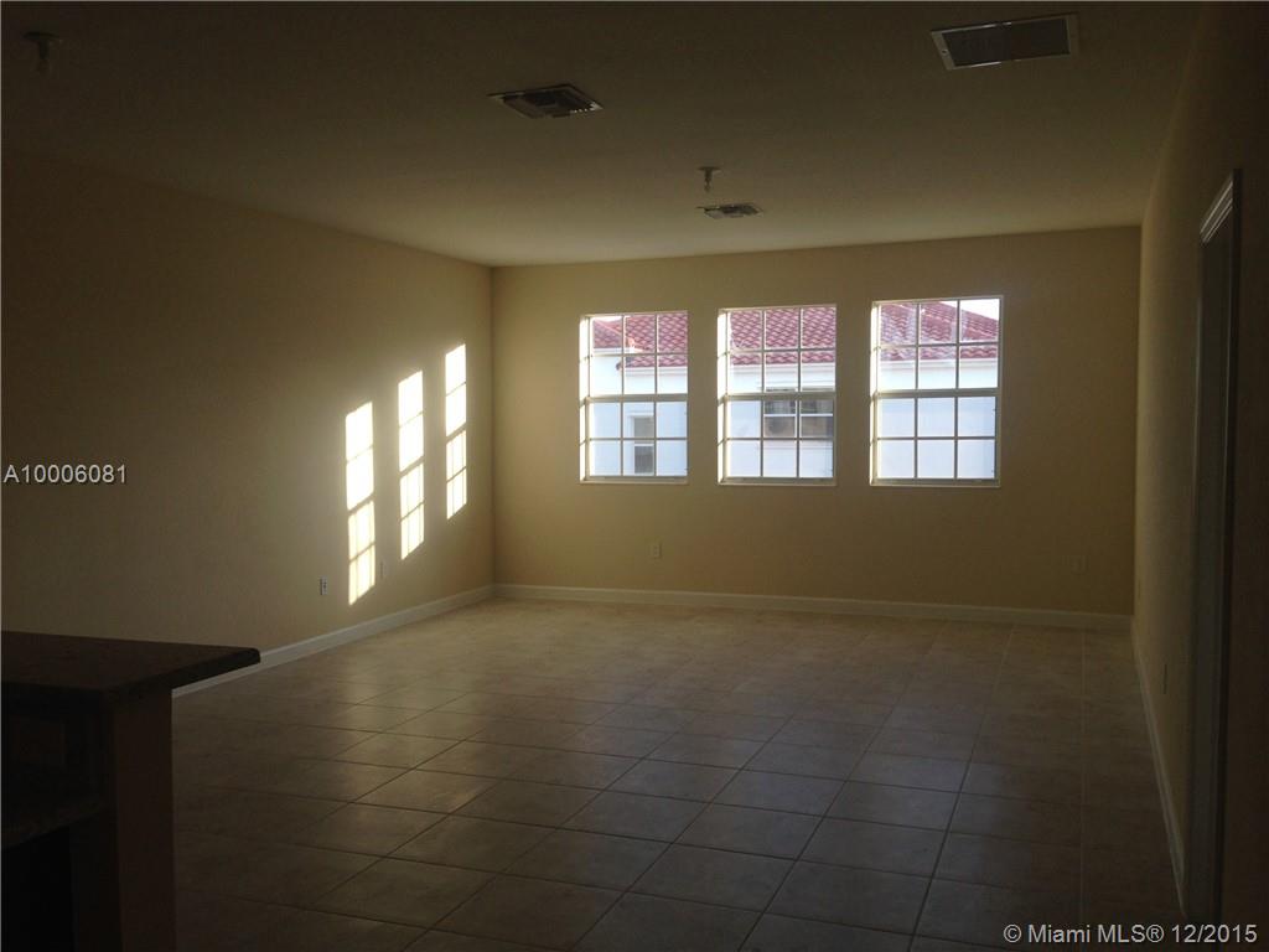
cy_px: 476
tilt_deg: -1.7
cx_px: 634
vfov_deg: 42.9
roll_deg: -0.1
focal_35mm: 33
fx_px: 1210
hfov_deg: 55.4
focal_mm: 4.12
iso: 50
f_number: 2.4
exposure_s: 1/120
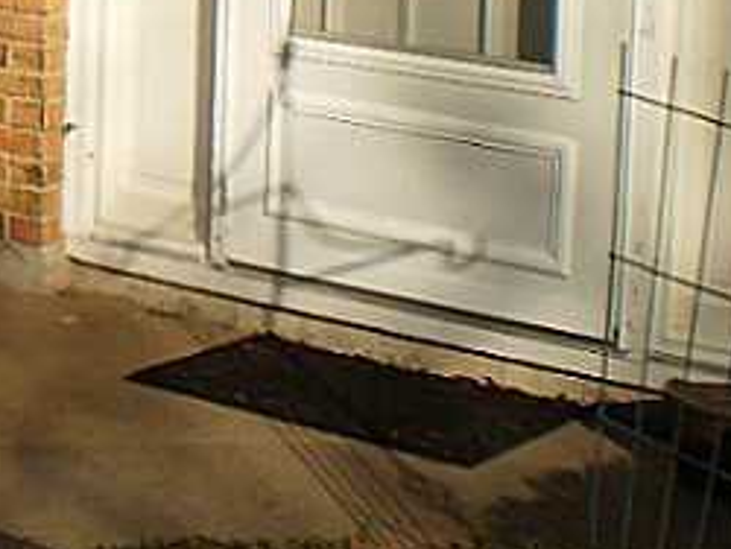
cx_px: -351
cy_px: -288
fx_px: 2431
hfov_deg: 15.8
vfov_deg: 12.3
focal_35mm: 115
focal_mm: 6.3
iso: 64
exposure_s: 1/800
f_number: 4.6
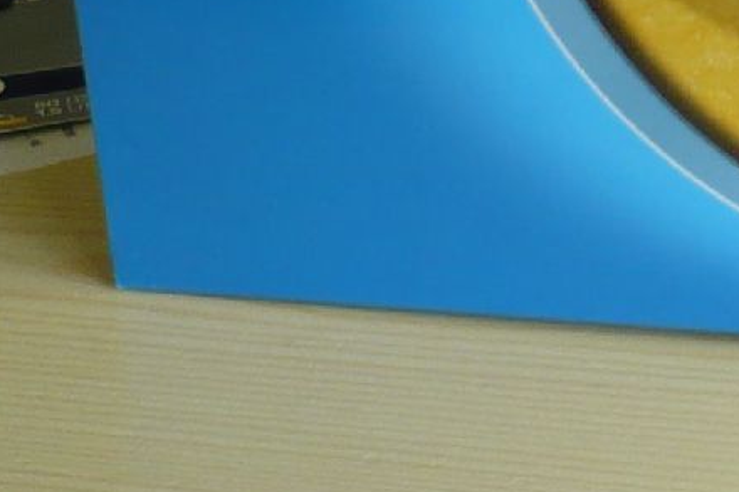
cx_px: 1435
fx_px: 3345
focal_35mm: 163
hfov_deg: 11.5
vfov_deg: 8.0
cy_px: -500
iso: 100
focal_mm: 5.8
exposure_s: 1/60
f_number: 2.8
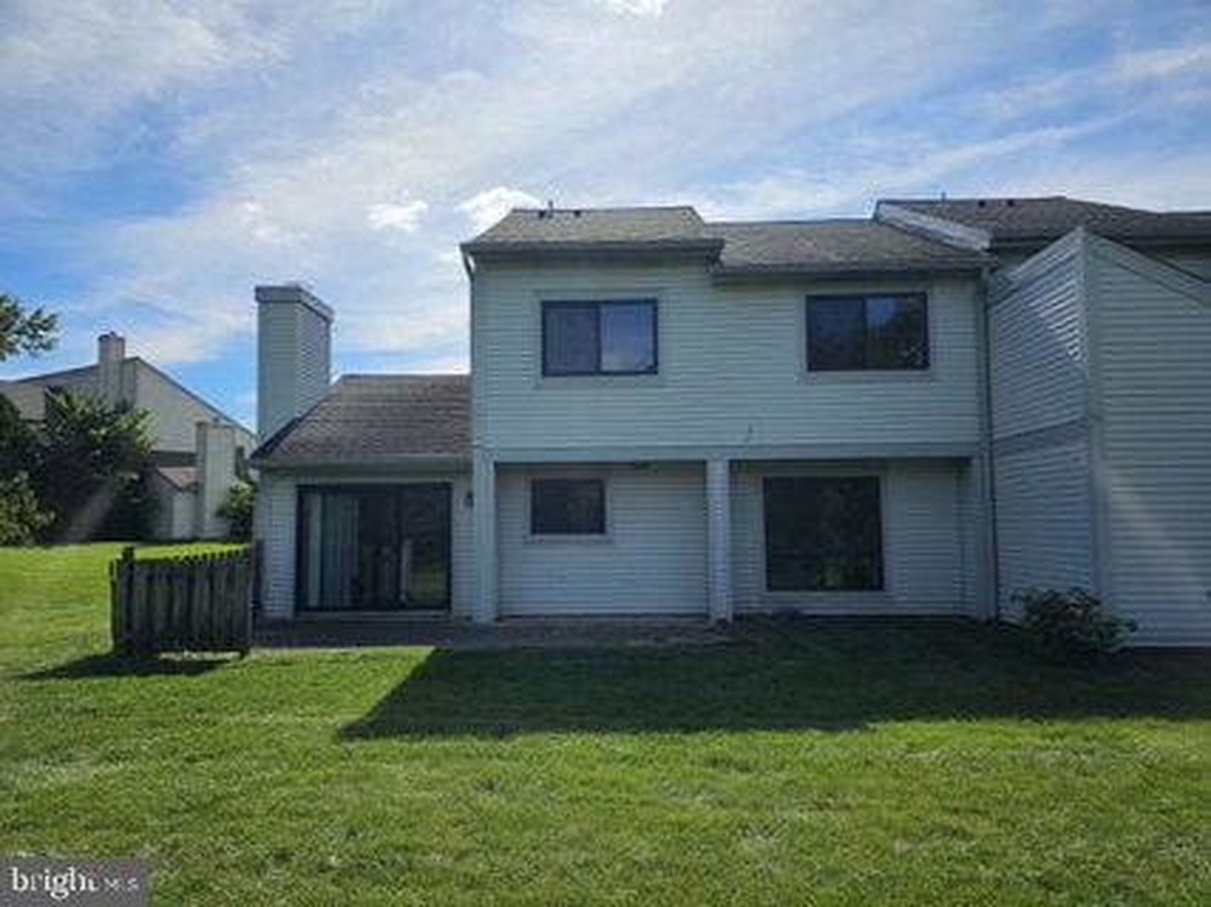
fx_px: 804
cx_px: 606
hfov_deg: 73.9
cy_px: 454
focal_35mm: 23
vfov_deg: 58.9
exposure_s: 1/1102
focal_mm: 6.3
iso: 10
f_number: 1.7
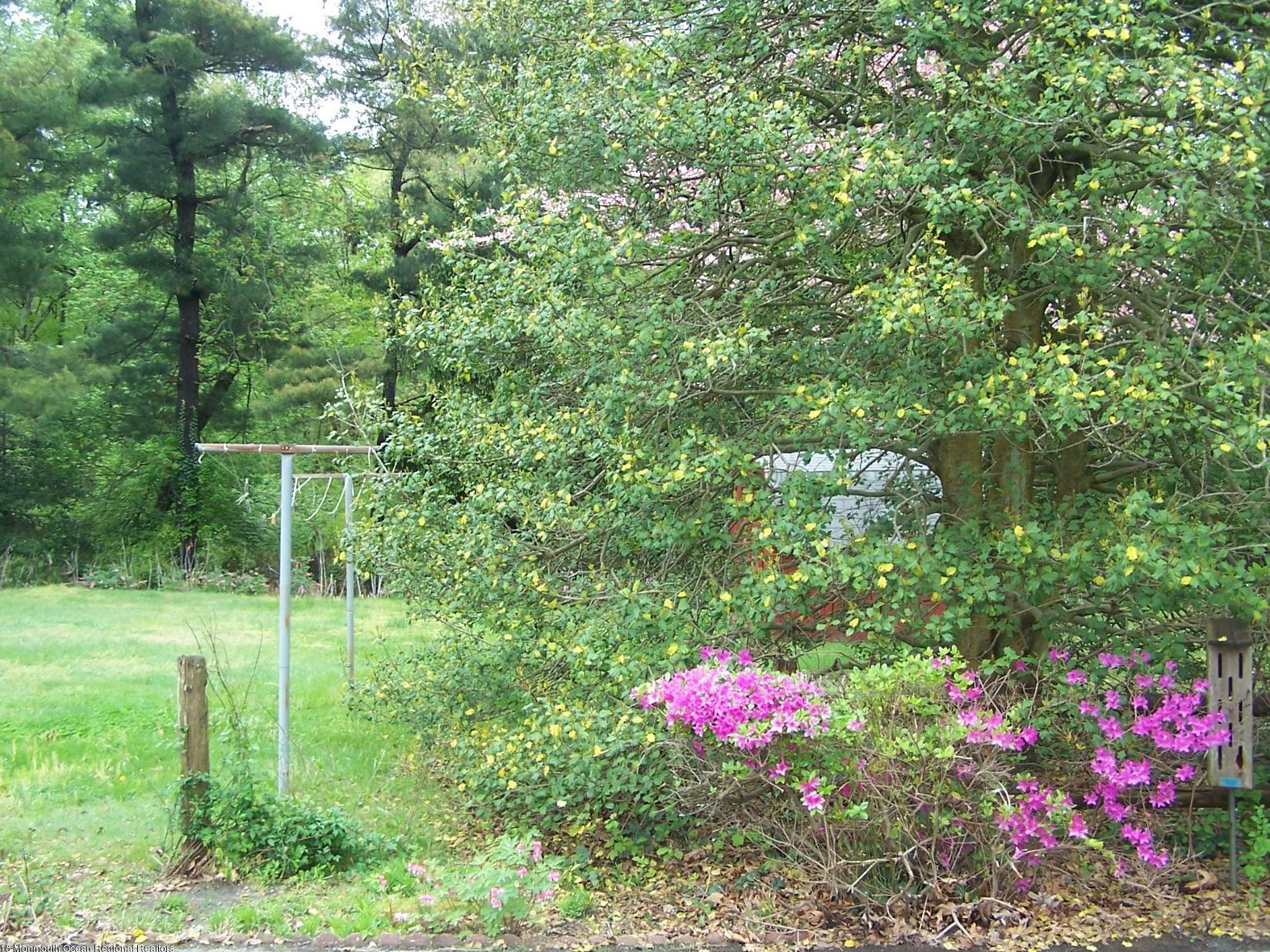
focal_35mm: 40
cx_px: 645
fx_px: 1468
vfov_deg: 36.0
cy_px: 481
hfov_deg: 46.8
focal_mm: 6.3
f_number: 2.8
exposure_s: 1/125
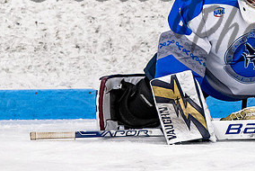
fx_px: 5403
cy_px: 12
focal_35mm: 762
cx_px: 241
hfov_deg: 2.7
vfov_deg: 1.8
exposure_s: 1/800
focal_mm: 165
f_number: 3.2
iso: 2000
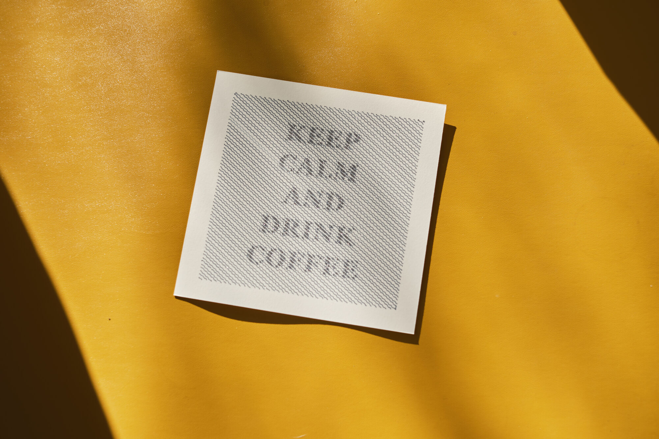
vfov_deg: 25.5
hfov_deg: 37.5
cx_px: 330
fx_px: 970
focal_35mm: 53
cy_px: 220
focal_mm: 35
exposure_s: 1/1600
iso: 125
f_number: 2.8
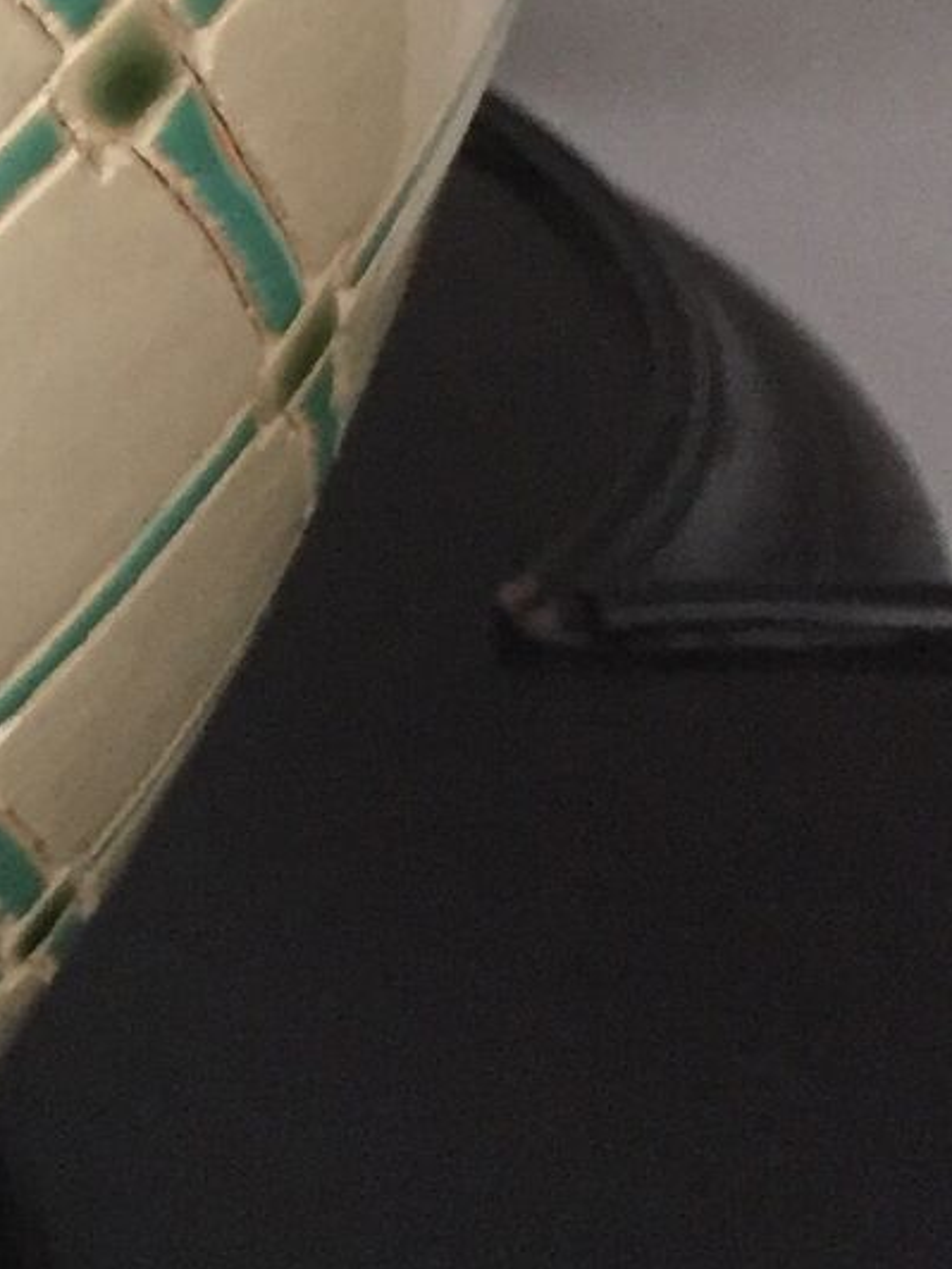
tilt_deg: -12.5
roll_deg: +2.6
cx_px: -828
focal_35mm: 109
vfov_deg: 17.0
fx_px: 3997
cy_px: -389
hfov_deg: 12.3
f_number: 2.2
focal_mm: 4.15
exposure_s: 1/33
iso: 200
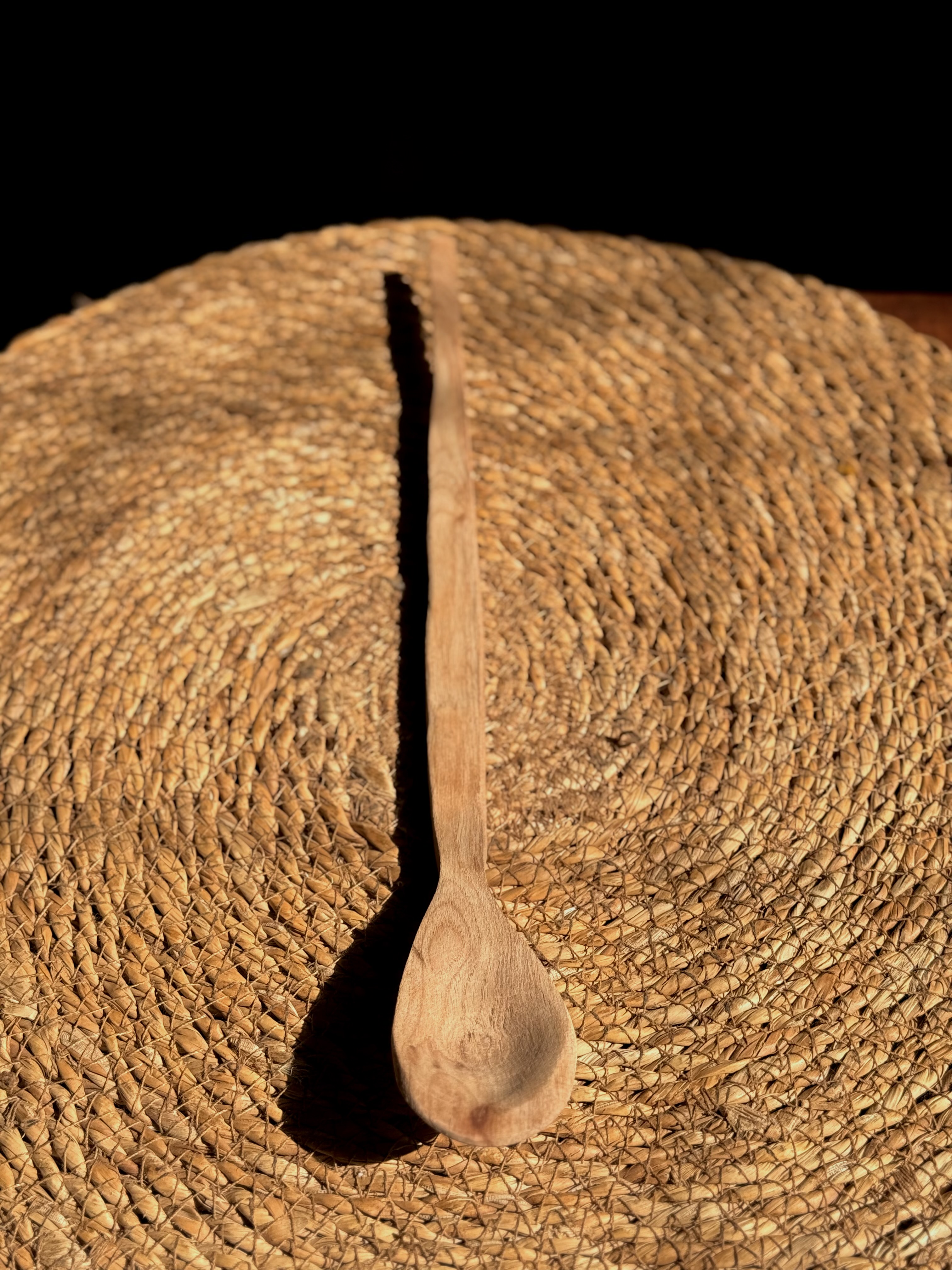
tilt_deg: -49.6
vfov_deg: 39.7
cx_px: 476
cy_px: 635
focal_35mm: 48
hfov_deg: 30.3
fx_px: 1760
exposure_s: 1/5208
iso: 80
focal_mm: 6.76
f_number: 1.78
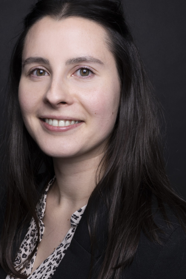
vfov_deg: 37.4
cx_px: 80
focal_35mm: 53
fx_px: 411
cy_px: 160
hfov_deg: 25.5
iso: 200
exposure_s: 1/100
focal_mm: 20
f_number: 16
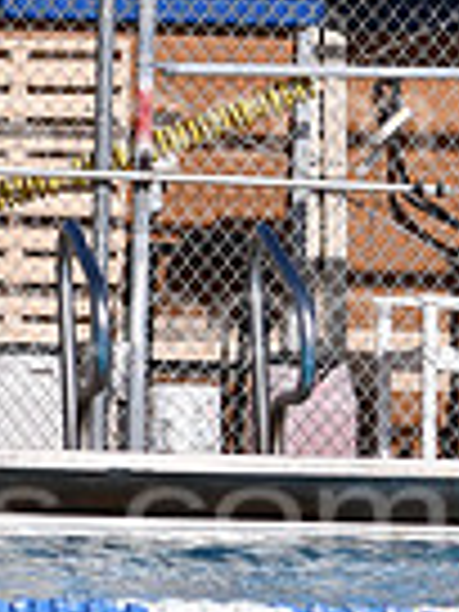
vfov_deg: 3.2
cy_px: 29
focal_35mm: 626
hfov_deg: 2.4
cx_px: -576
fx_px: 11067
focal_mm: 102
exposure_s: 1/8000
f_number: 4.5
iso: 220
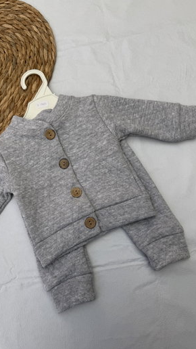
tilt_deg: -77.8
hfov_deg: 42.5
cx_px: 74
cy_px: 175
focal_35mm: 27
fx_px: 250
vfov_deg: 69.9
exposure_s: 1/2604
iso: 80
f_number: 1.78
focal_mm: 6.76
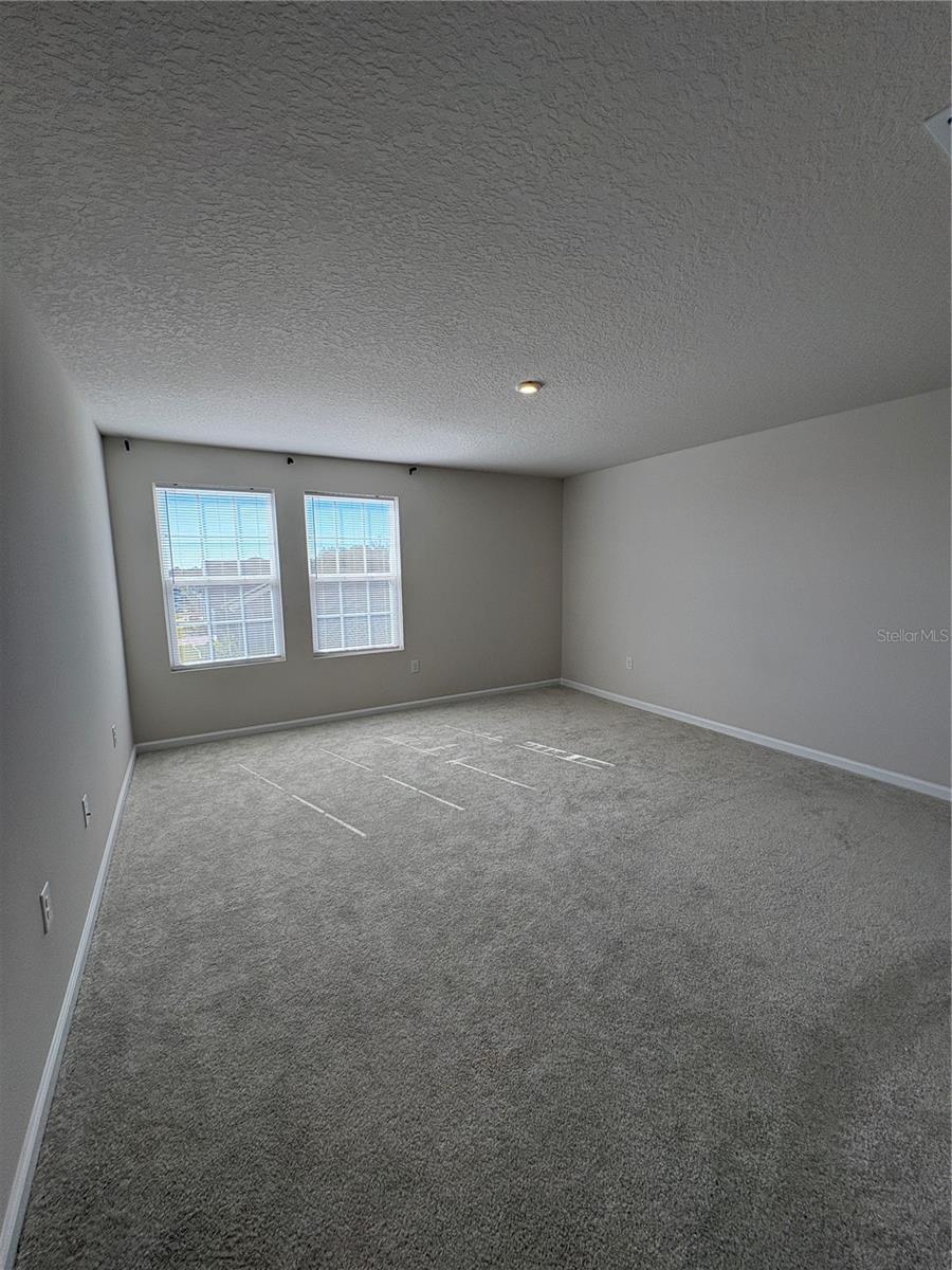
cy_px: 635
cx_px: 476
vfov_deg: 102.1
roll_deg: +0.4
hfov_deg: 85.7
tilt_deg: -6.5
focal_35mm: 14
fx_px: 513
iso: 64
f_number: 2.2
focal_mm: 2.22
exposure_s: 1/347
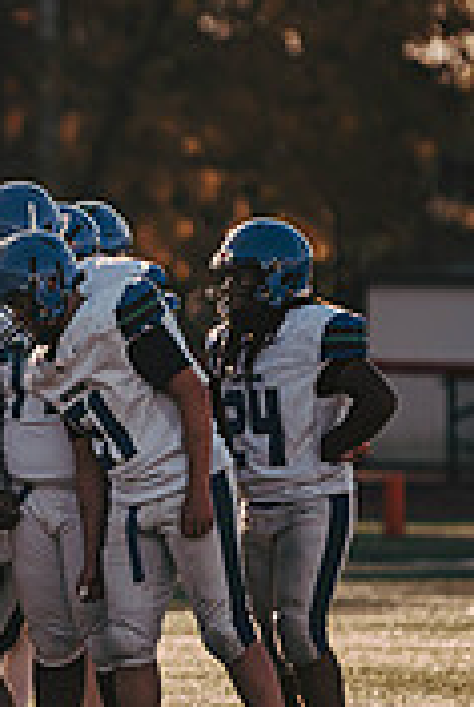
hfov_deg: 2.1
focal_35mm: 658
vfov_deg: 3.1
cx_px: -60
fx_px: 12944
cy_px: 315
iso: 125
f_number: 2.8
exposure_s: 1/3200
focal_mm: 200
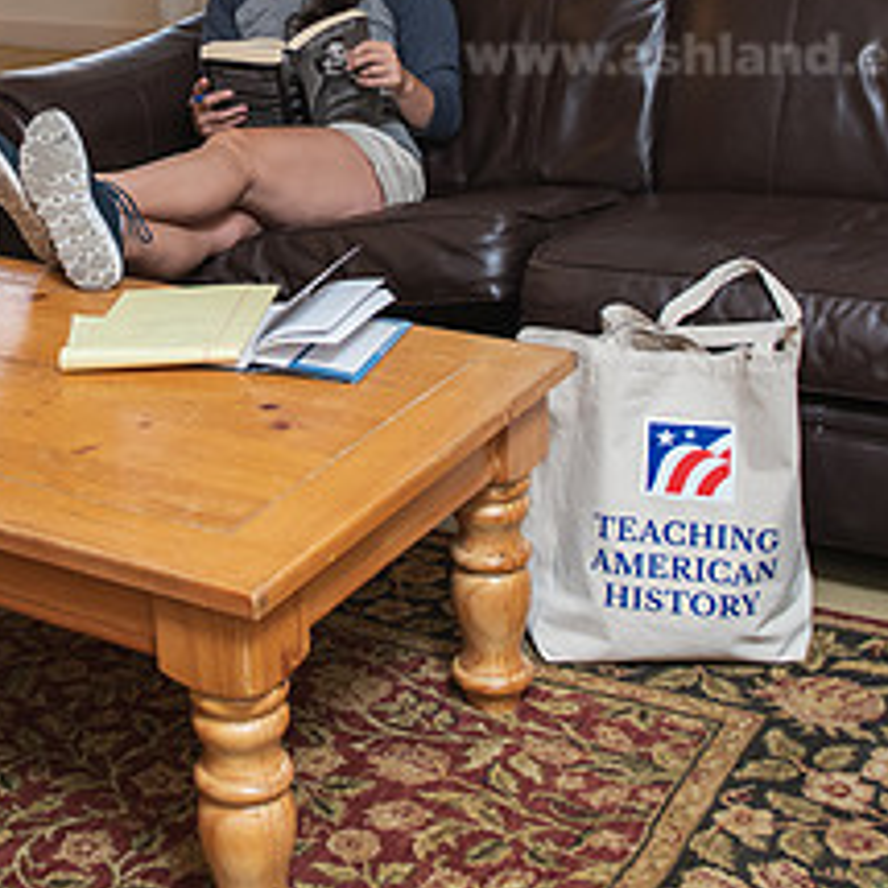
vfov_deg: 26.4
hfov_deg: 26.7
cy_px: 81
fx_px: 1828
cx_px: 156
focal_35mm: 63
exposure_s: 1/125
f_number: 3.5
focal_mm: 24
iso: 800
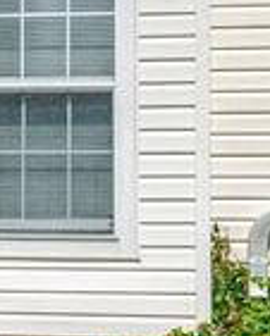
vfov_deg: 9.4
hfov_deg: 7.0
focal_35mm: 204
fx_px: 2035
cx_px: -447
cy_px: 35
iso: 1250
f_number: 8
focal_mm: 30
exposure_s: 1/6400
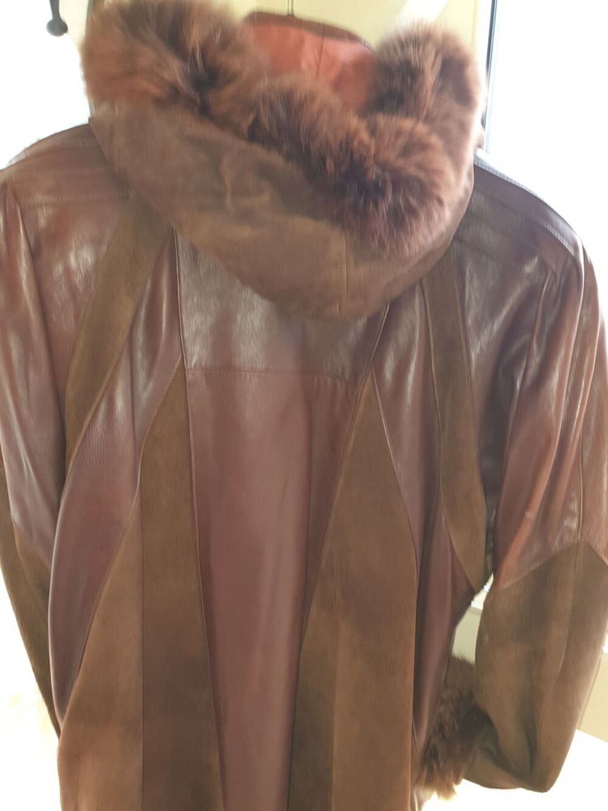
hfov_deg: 53.1
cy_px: 406
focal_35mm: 26
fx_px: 609
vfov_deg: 67.3
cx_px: 304
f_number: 2.4
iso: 100
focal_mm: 4.3
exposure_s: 1/50
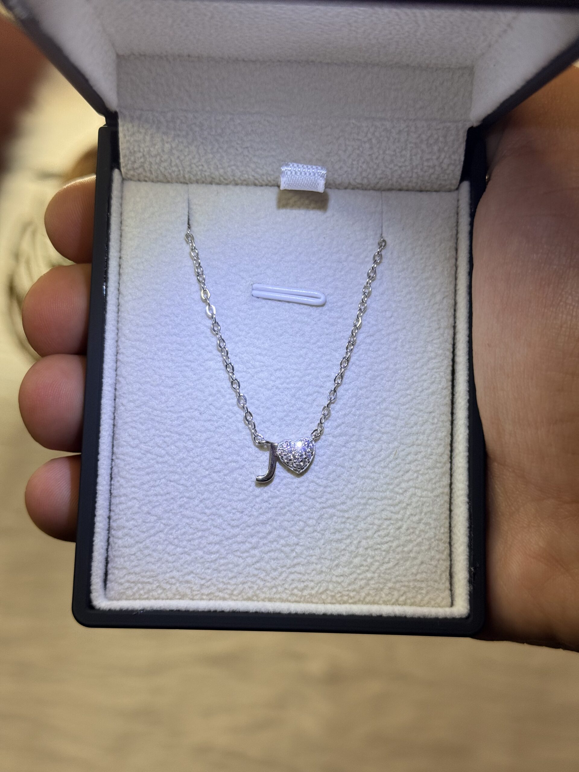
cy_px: 386
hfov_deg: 30.3
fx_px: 1070
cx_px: 290
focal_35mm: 48
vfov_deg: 39.7
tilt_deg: -47.8
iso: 50
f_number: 1.78
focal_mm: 6.76
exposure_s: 1/100
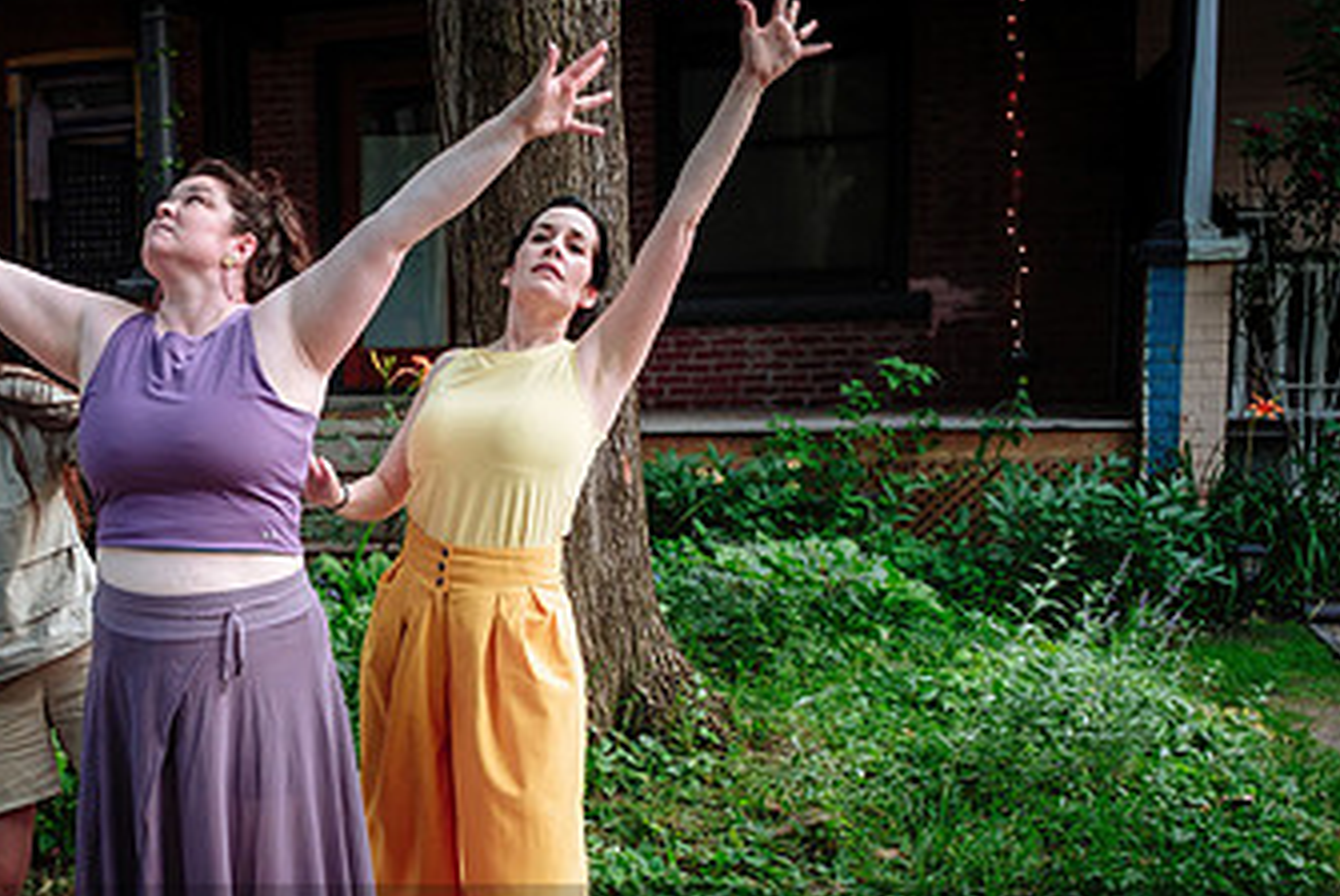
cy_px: 539
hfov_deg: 38.5
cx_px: 228
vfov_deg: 27.5
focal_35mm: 49
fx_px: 1825
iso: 500
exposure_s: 1/400
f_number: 1.8
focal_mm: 17
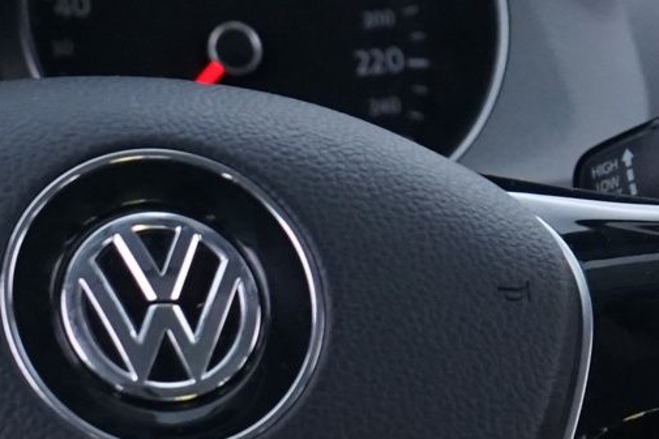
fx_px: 3988
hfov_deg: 9.4
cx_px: 479
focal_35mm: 218
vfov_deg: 6.3
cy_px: 356
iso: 2000
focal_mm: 44
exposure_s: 1/15
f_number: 4.5
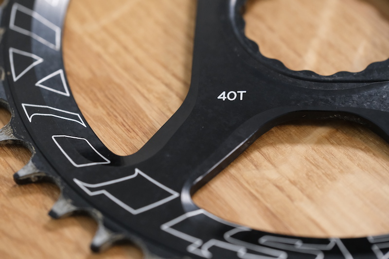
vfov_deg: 11.4
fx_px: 1296
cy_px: 130
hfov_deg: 17.1
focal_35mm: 120
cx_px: 194
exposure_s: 1/105
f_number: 4.5
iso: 3200
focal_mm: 80
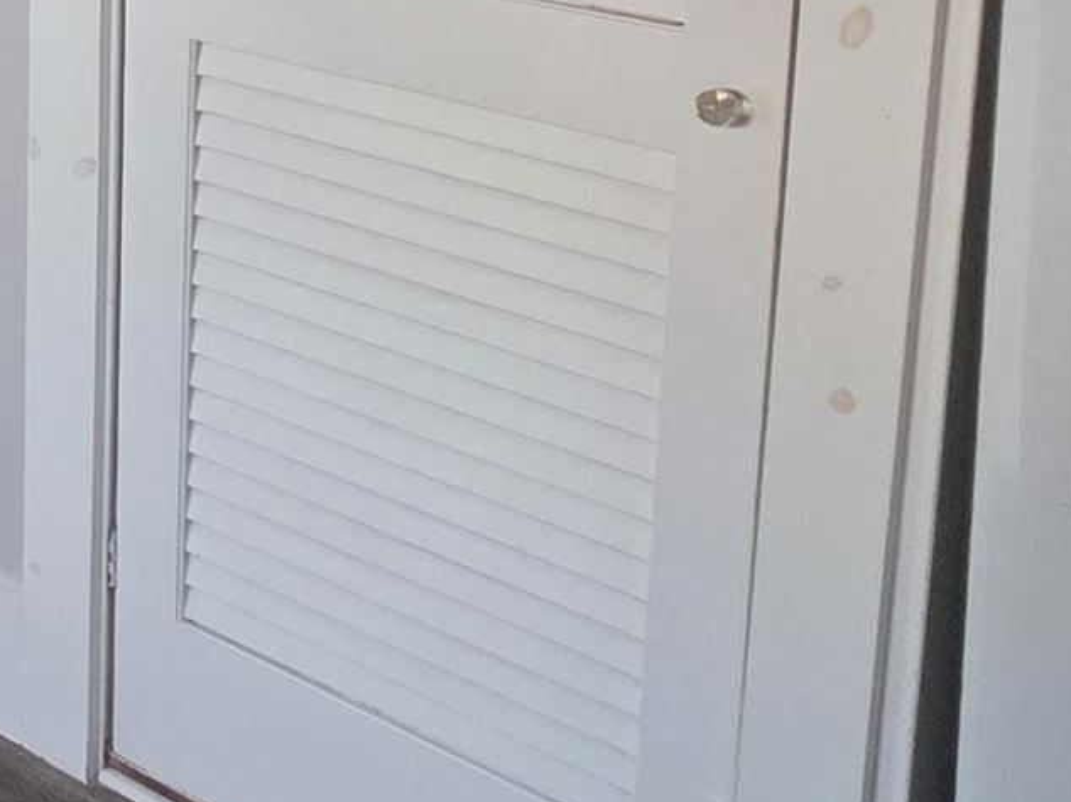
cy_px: -177
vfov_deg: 21.5
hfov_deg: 22.5
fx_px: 1948
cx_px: -703
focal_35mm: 63
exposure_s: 1/240
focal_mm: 2.2
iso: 400
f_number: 1.9
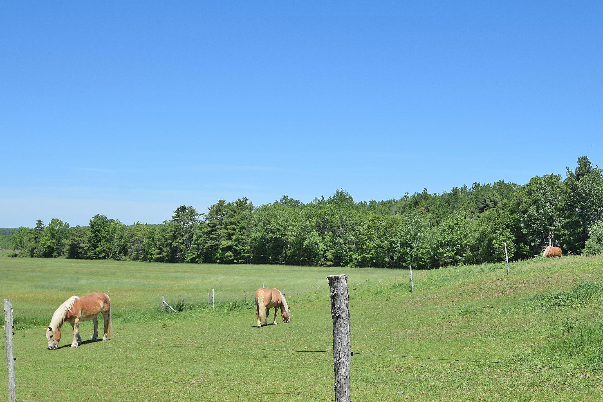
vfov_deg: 31.9
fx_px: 703
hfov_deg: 46.1
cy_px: 203
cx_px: 362
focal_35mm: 42
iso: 200
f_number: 10
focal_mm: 20
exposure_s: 1/400
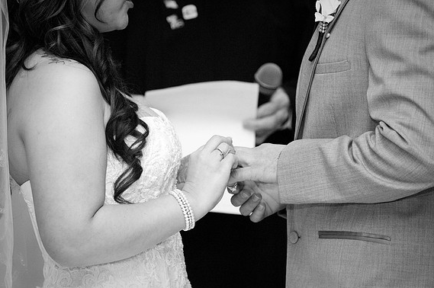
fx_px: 2456
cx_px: 216
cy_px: 146
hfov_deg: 10.1
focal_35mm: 204
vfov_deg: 6.7
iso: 3200
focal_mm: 200
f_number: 5.6
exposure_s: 1/125
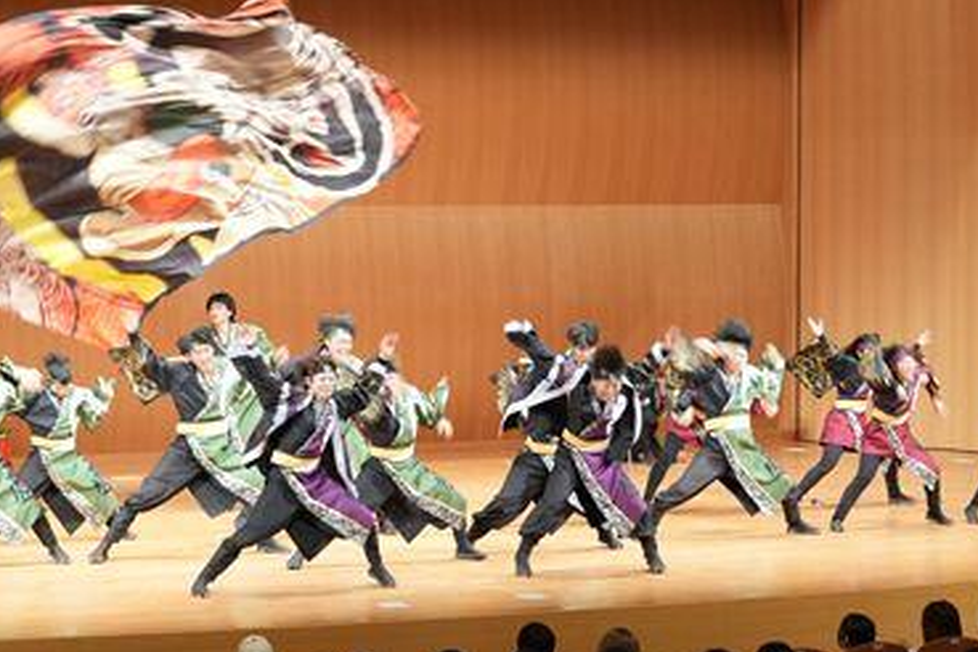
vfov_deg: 13.2
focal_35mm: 104
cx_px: 321
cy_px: 307
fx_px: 2825
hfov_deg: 19.6
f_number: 4.5
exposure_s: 1/80
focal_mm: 64
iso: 2000
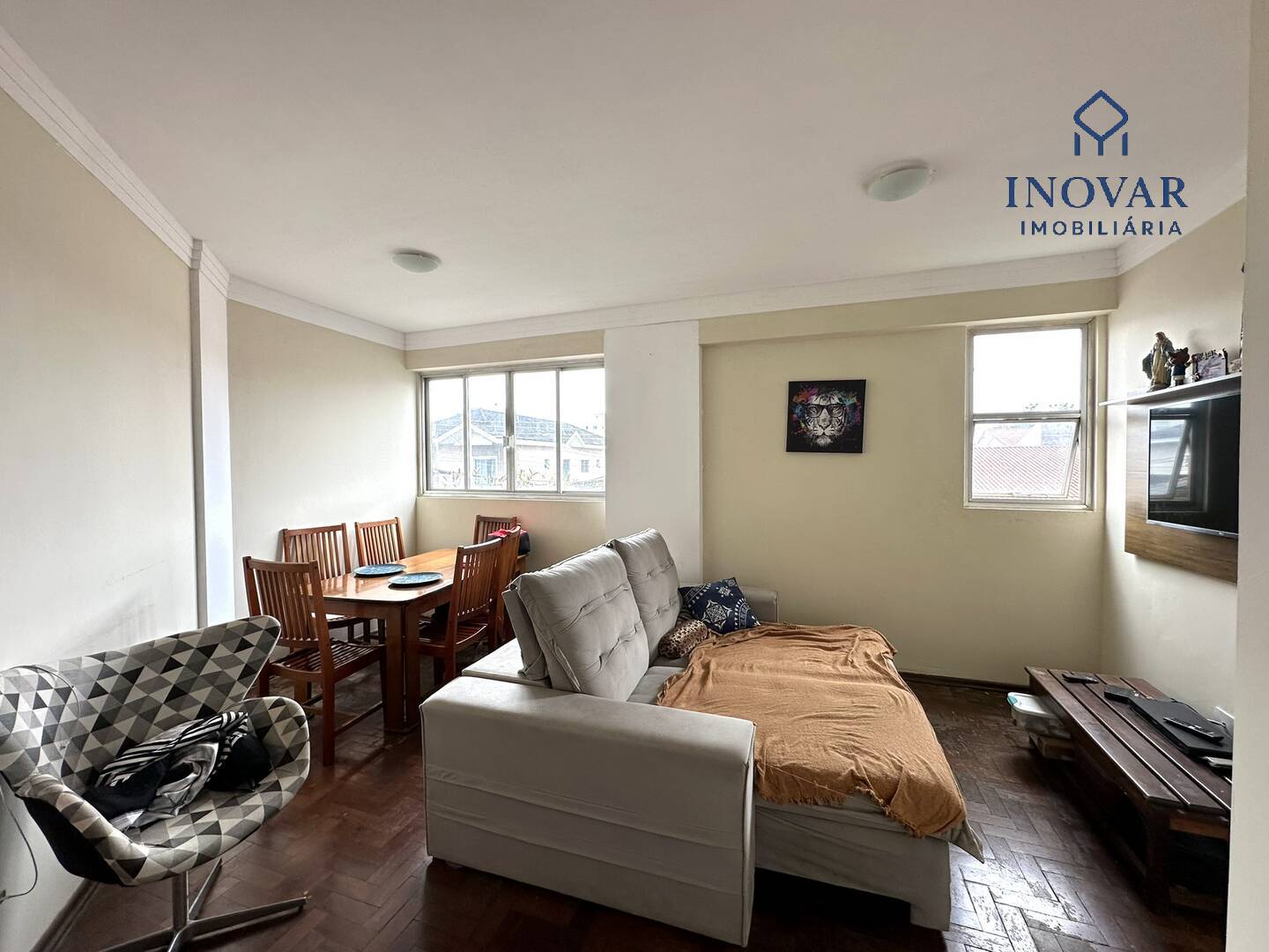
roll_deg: -0.3
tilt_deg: -0.6
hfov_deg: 102.1
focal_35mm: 14
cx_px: 634
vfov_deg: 85.7
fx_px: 513
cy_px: 476
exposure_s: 1/99
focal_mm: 2.22
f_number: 2.2
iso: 64
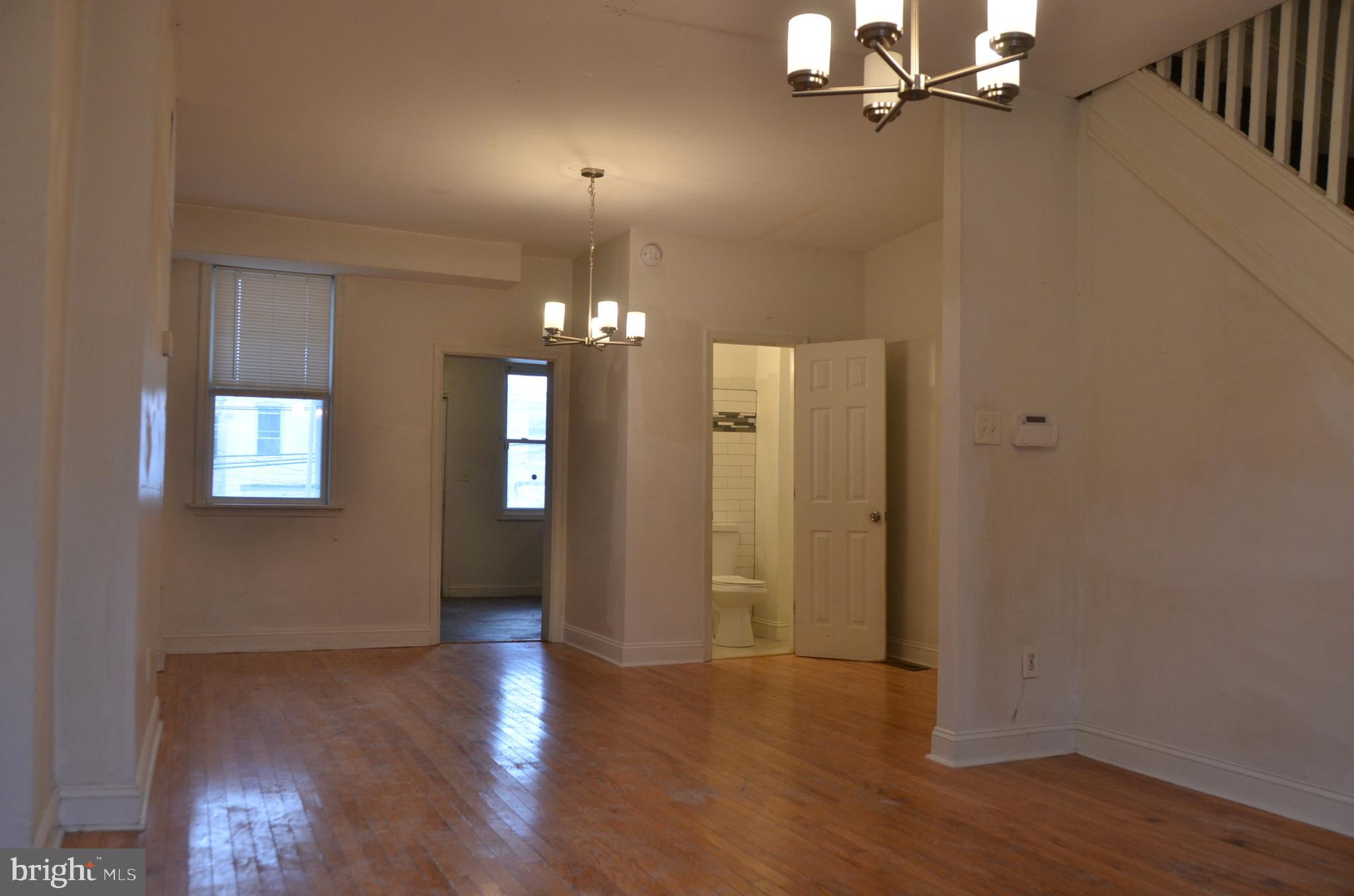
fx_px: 1126
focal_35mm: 30
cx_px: 677
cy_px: 448
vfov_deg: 43.4
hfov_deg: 62.0
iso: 640
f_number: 4.5
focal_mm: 20
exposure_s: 1/80
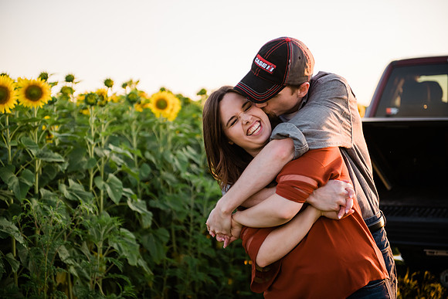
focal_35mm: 70
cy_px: 150
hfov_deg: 28.8
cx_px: 224
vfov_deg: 19.5
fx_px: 871
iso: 320
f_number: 2.8
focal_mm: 70
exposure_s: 1/400
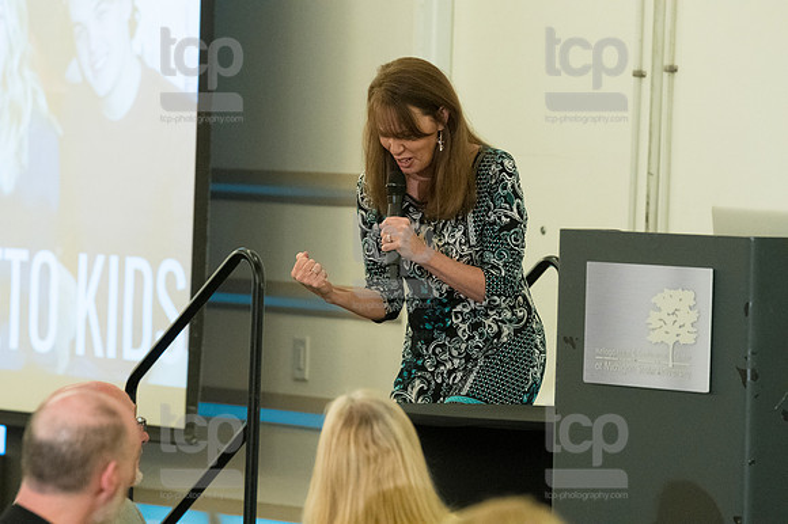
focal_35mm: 300
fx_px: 6563
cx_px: 394
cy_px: 262
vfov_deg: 4.6
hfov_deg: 6.9
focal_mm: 200
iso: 3200
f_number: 4.5
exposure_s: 1/400
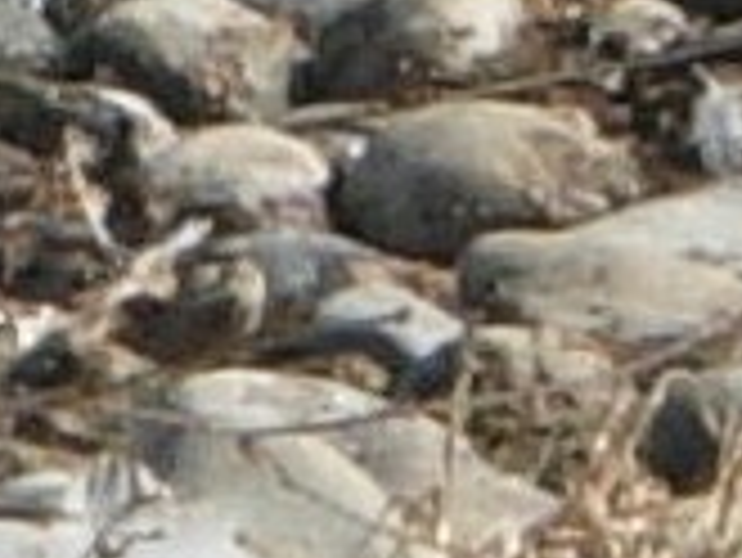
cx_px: -250
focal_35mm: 831
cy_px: -596
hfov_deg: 2.4
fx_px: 17826
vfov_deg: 1.8
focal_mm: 26.3
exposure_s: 1/373
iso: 50
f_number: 5.8
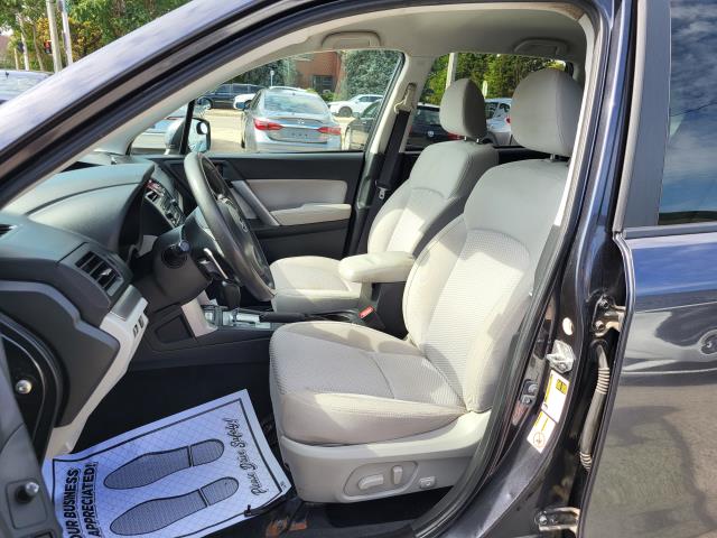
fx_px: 539
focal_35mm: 26
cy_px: 269
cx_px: 358
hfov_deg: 67.3
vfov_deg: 53.1
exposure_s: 1/588
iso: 40
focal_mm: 5.4
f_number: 1.8
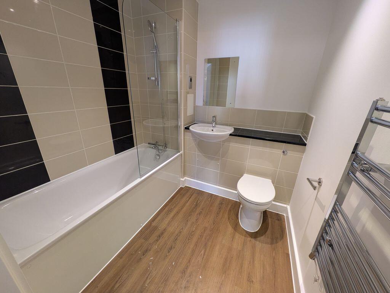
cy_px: 146
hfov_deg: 102.0
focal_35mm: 14
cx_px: 195
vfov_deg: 85.7
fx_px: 158
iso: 97
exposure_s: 1/25
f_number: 2.2
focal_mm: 1.83
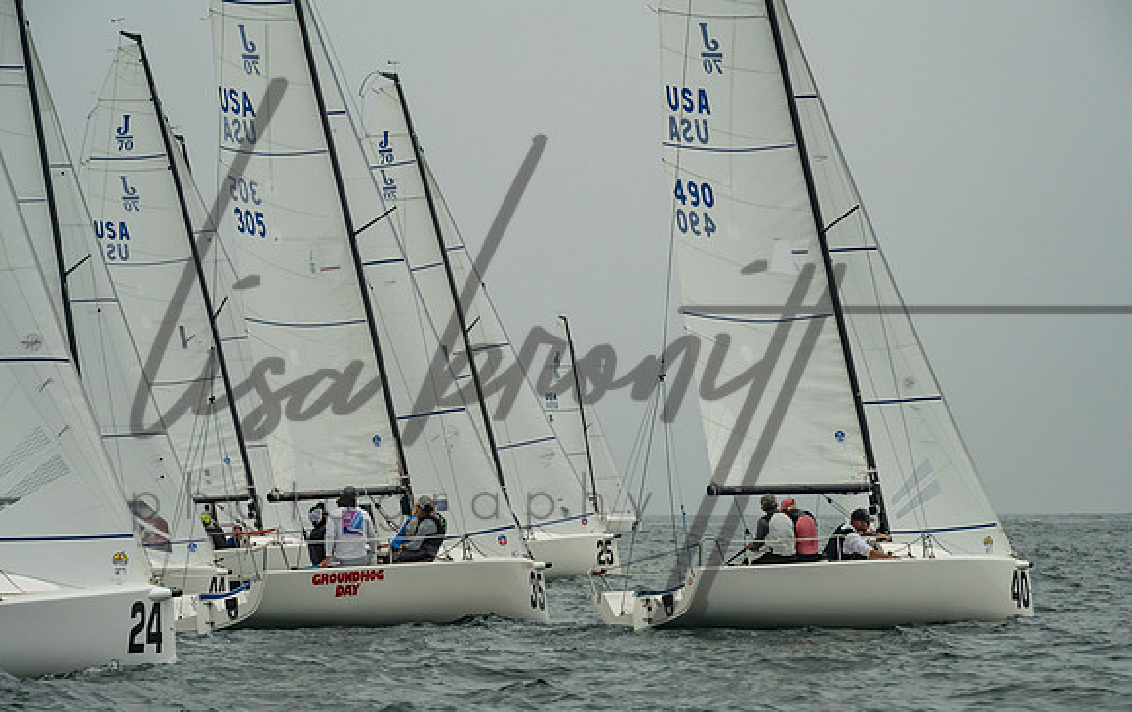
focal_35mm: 174
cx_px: 563
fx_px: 5394
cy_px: 422
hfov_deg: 12.0
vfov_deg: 7.6
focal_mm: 150
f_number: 9
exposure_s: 1/3200
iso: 800
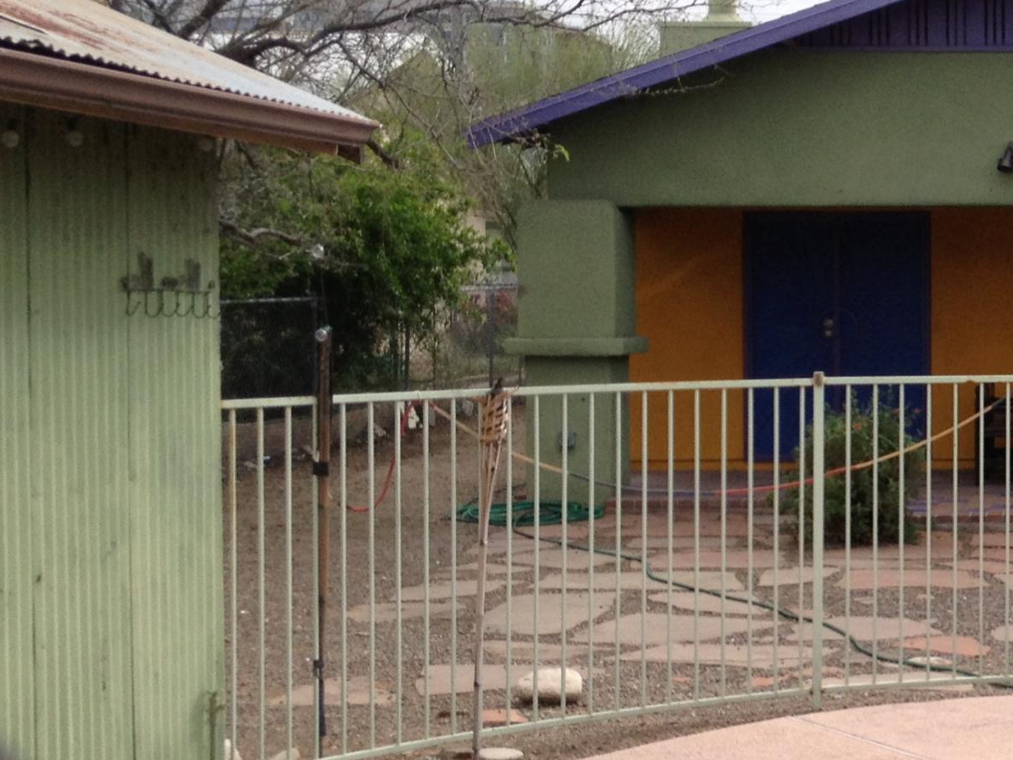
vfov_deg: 16.8
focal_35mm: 88
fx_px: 2575
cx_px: 1208
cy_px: 369
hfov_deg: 20.8
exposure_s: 1/1082
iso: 50
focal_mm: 4.28
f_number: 2.4
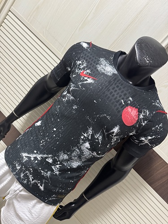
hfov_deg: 56.8
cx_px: 84
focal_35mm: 24
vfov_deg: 71.6
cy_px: 112
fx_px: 155
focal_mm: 6.76
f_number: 1.78
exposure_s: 1/60
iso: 400
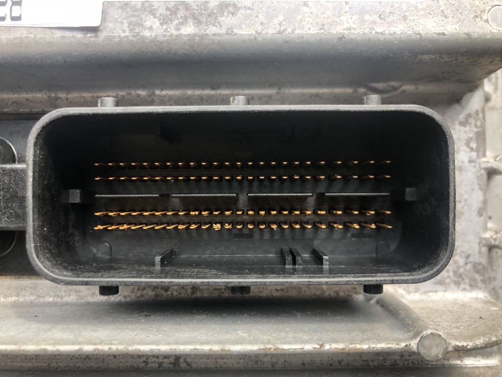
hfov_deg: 63.4
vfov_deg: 49.7
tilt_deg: -87.7
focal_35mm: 28
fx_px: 406
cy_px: 188
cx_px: 251
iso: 25
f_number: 1.8
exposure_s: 1/120
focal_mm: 4
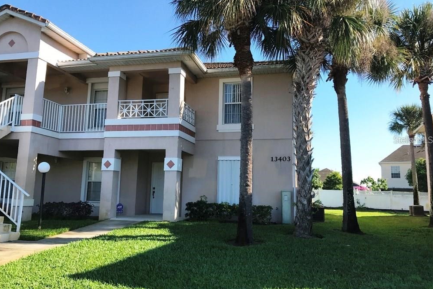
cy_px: 139
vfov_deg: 43.6
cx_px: 212
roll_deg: -1.6
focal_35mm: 30
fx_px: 361
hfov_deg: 61.9
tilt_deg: +9.0
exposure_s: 1/1076
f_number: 1.8
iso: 20
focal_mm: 3.99
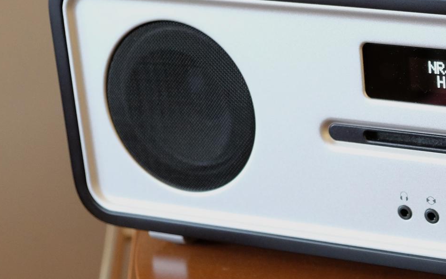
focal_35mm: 130
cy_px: 155
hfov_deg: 15.3
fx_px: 1581
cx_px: 577
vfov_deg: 10.1
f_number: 3.6
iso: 1250
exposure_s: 1/26
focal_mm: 31.5
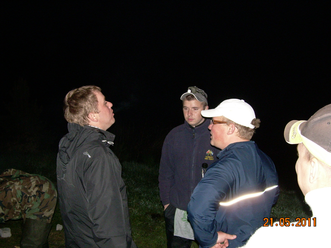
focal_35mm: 38
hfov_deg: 49.0
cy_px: 124
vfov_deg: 37.7
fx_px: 363
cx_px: 166
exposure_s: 1
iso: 200
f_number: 2.8
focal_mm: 6.3
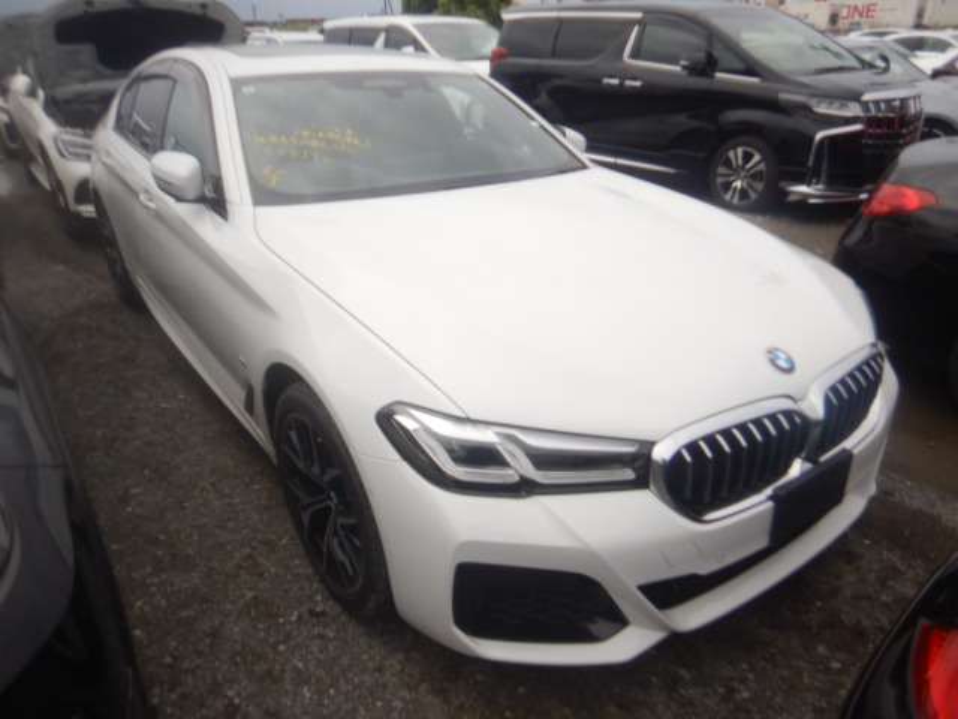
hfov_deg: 71.6
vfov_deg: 56.8
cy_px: 360
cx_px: 479
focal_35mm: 24
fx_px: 664
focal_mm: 4.3
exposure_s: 1/640
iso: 125
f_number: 2.8
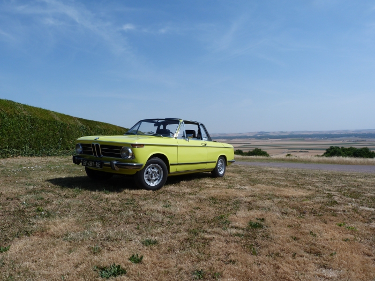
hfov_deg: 69.4
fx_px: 271
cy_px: 140
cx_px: 188
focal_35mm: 25
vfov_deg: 54.9
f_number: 5.6
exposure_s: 1/500
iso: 80
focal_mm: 4.5
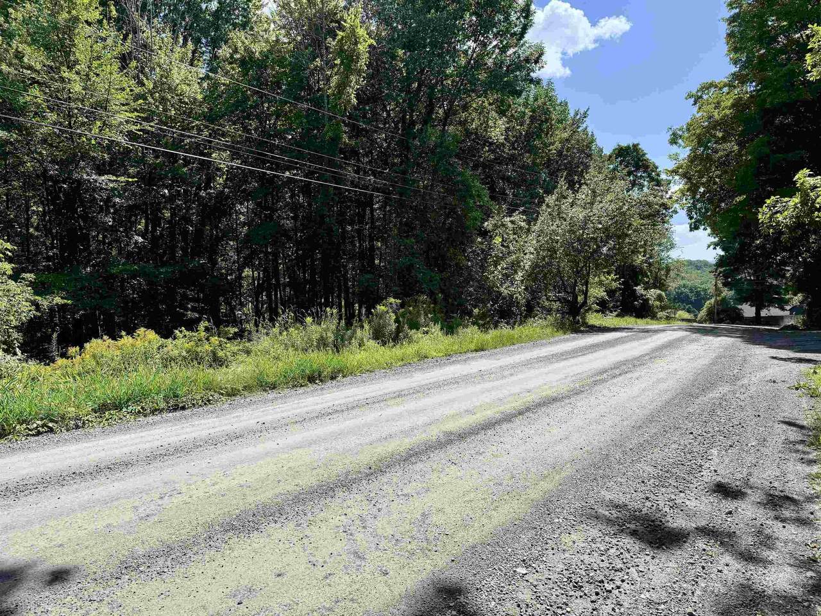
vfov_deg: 56.8
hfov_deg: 71.6
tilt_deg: -4.6
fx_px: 569
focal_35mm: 24
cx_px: 410
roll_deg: +0.9
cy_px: 308
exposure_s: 1/3597
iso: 80
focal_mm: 6.76
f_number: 1.78
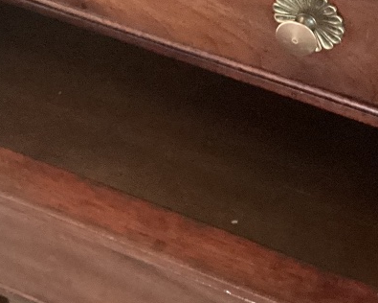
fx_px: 1029
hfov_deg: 20.6
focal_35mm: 92
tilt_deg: -45.2
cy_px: 31
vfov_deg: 16.5
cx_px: 302
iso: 640
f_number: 2.4
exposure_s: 1/30
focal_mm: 3.3
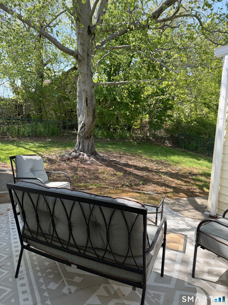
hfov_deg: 56.8
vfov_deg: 71.6
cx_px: 114
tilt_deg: -6.1
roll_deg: -3.2
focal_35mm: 24
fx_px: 211
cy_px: 152
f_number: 1.78
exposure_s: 1/728
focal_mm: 6.76
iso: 100
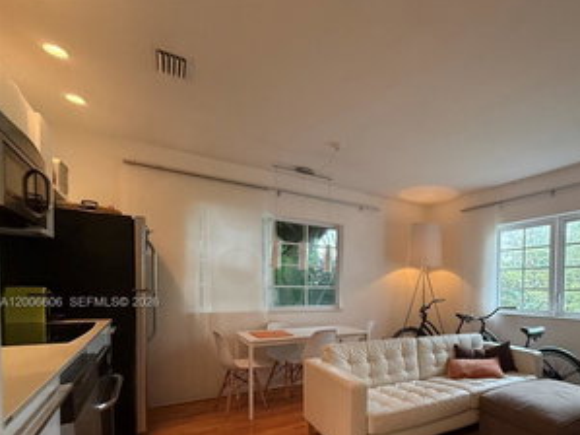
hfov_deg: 77.5
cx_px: 412
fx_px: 335
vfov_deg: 63.6
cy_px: 303
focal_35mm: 20
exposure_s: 1/120
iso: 400
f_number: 2.2
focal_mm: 2.22
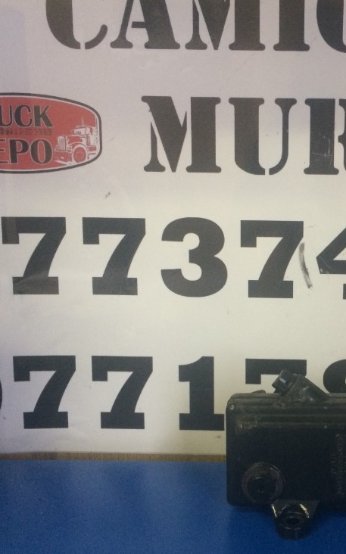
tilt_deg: -9.0
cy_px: 281
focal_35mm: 42
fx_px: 634
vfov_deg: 47.2
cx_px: 304
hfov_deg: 29.4
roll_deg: -1.6
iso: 250
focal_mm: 4.15
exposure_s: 1/33
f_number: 2.2
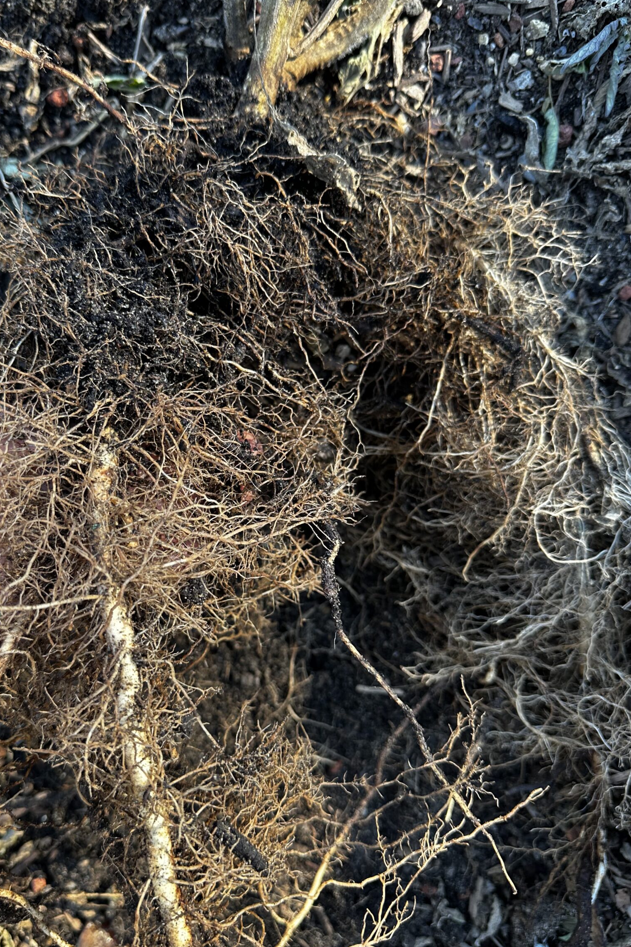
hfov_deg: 46.1
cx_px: 247
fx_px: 736
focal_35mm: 28
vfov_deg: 65.5
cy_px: 481
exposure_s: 1/121
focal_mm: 6.86
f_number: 1.78
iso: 80
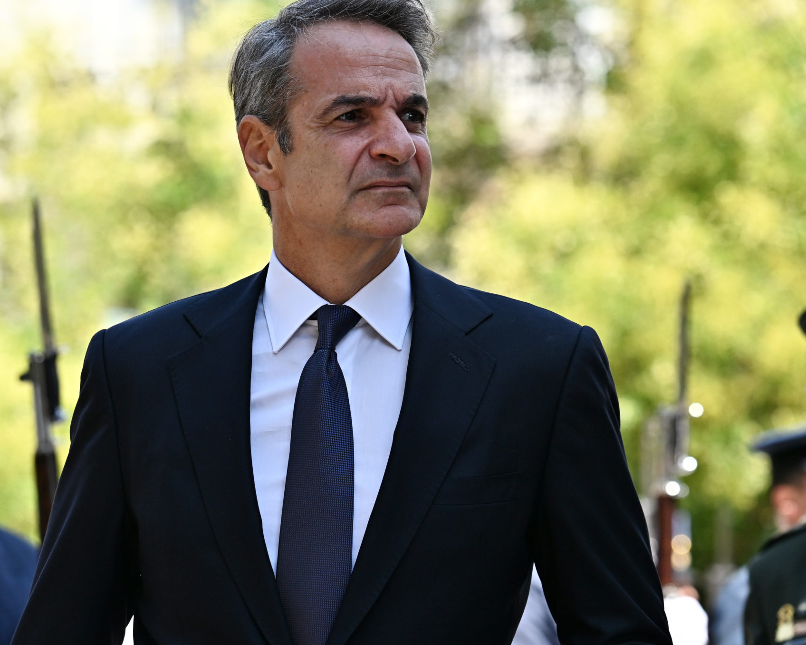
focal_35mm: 204
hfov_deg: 9.5
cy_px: 322
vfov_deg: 7.6
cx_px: 333
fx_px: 4867
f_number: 7.1
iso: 640
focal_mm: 180
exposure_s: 1/640
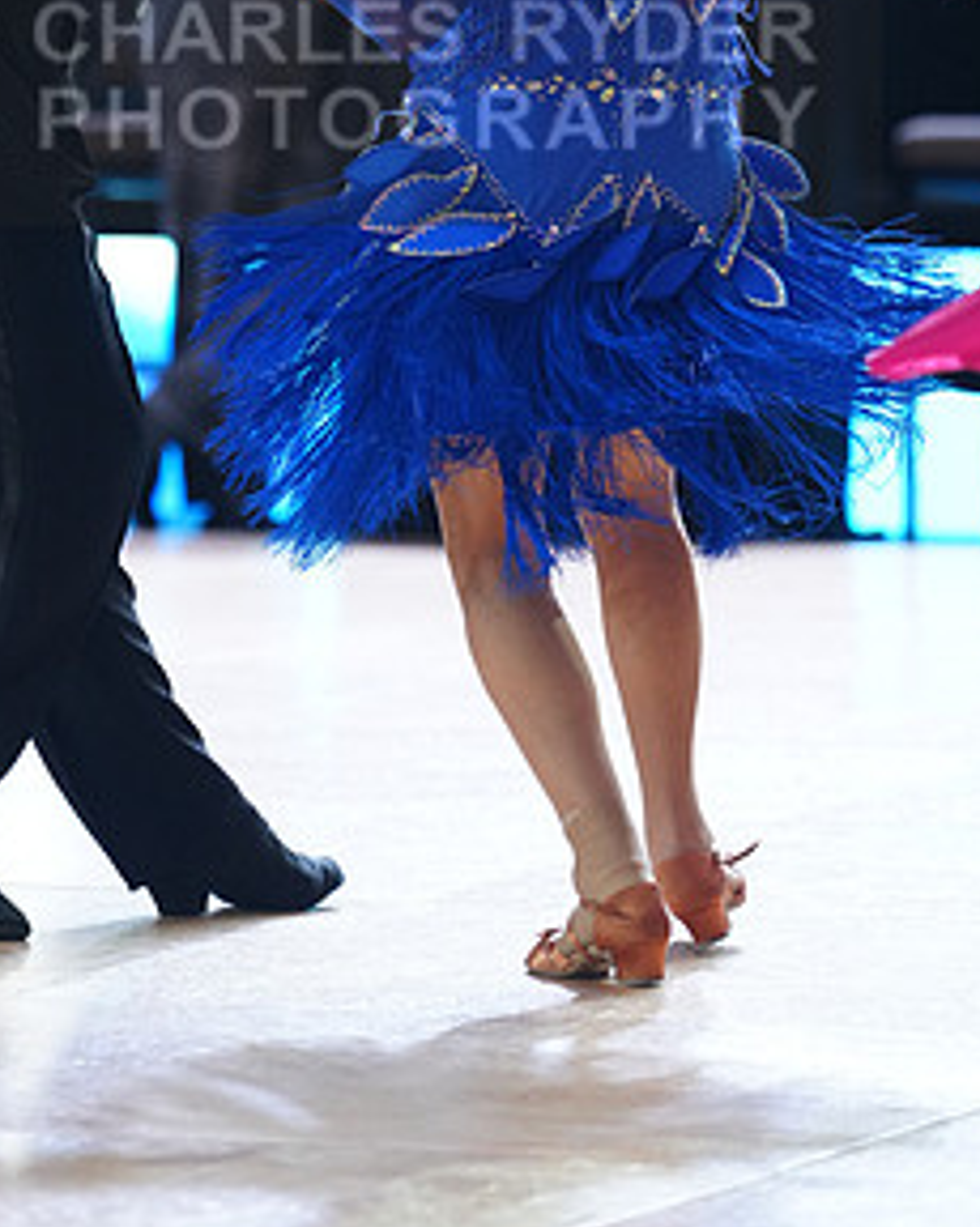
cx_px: 296
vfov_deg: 6.5
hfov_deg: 5.2
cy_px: 85
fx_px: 10852
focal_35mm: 299
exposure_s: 1/400
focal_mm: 158
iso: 1600
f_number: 2.8
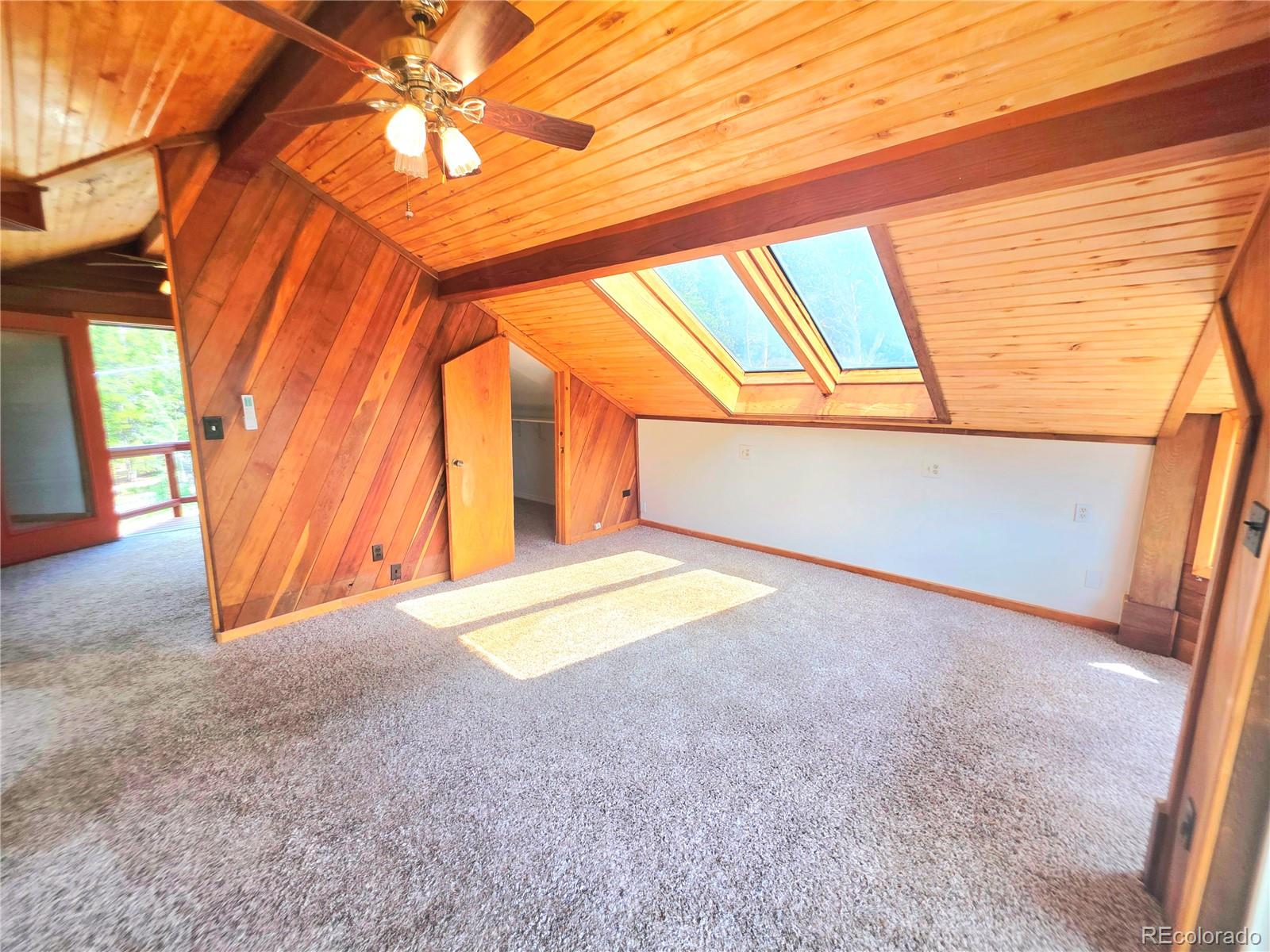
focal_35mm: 13
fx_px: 477
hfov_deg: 106.2
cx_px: 635
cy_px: 476
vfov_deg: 89.9
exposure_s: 1/120
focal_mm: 2.2
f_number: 1.9
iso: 25
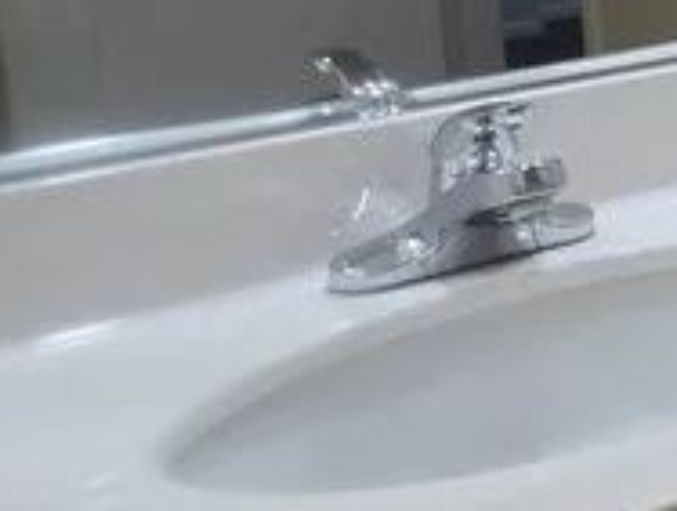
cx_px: 1720
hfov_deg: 14.2
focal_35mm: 71
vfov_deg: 19.5
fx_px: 1391
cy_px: -116
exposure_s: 1/60
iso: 50
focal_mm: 2.2
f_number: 2.2
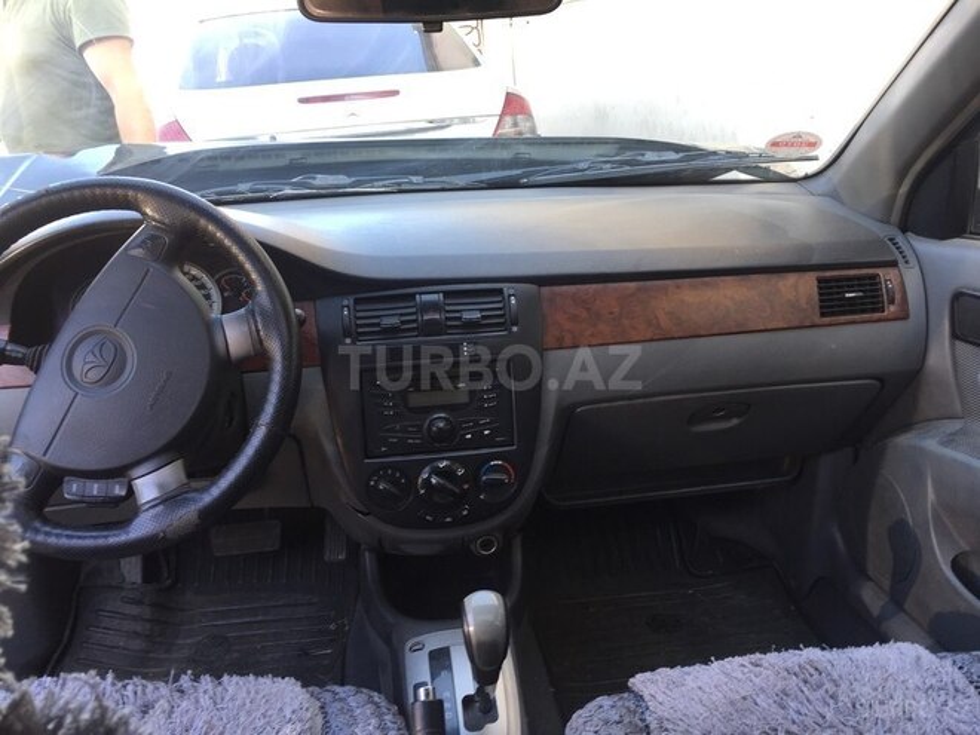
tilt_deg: -21.6
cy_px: 368
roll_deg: +4.2
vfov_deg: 48.2
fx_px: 821
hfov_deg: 61.7
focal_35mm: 29
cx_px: 490
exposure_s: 1/50
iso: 32
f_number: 2.2
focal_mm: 4.15
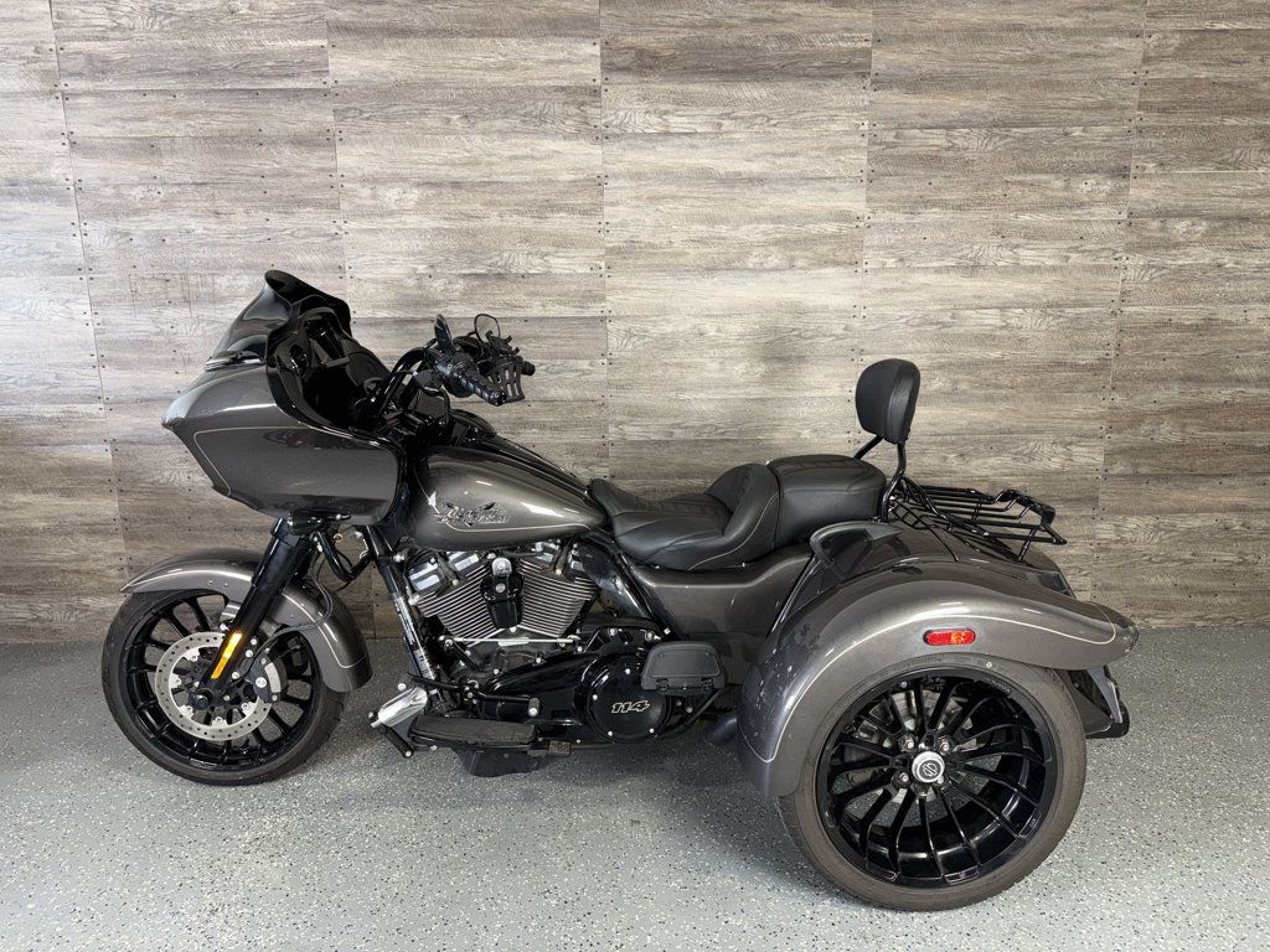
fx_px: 881
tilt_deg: -11.7
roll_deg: +1.0
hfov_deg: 71.6
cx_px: 635
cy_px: 476
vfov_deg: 56.8
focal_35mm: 24
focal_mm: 6.76
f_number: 1.78
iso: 80
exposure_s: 1/24
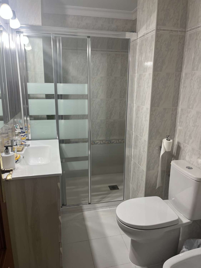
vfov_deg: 67.3
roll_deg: -0.3
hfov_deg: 53.1
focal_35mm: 26
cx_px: 100
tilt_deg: -12.5
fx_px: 201
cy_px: 134
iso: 100
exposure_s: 1/100
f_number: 1.6
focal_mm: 5.1
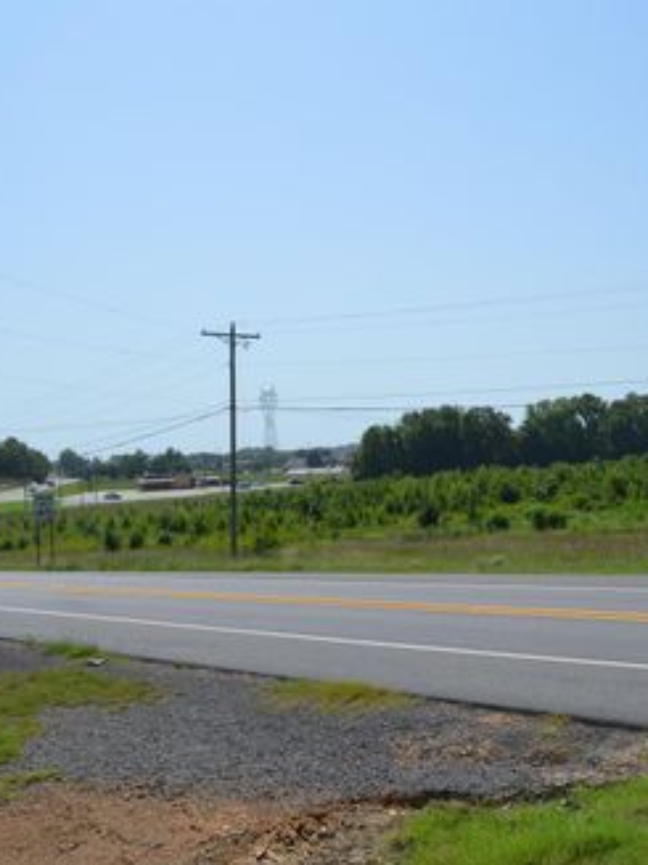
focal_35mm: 44
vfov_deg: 43.0
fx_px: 1099
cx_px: 495
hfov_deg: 32.2
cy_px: 432
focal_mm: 20
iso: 100
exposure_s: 1/320
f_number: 9
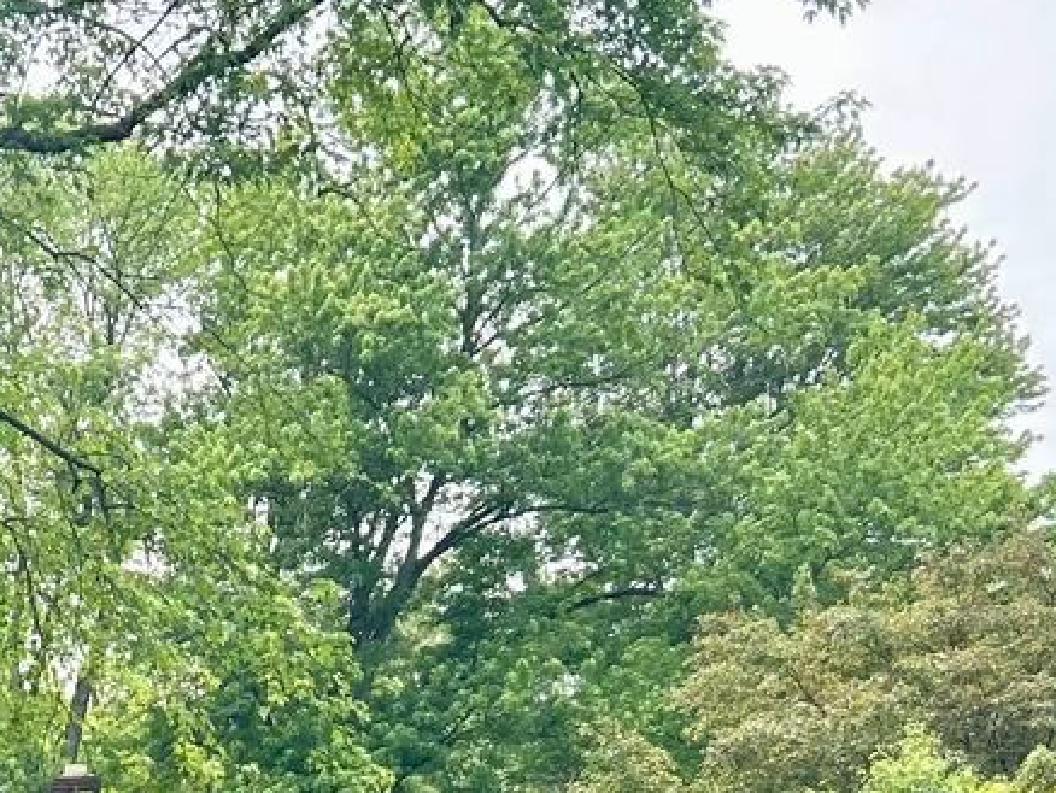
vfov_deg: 15.7
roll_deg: +0.7
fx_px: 2717
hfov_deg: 20.0
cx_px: -347
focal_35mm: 89
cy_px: 1071
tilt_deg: -0.4
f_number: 1.5
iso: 50
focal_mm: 5.7
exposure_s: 1/974
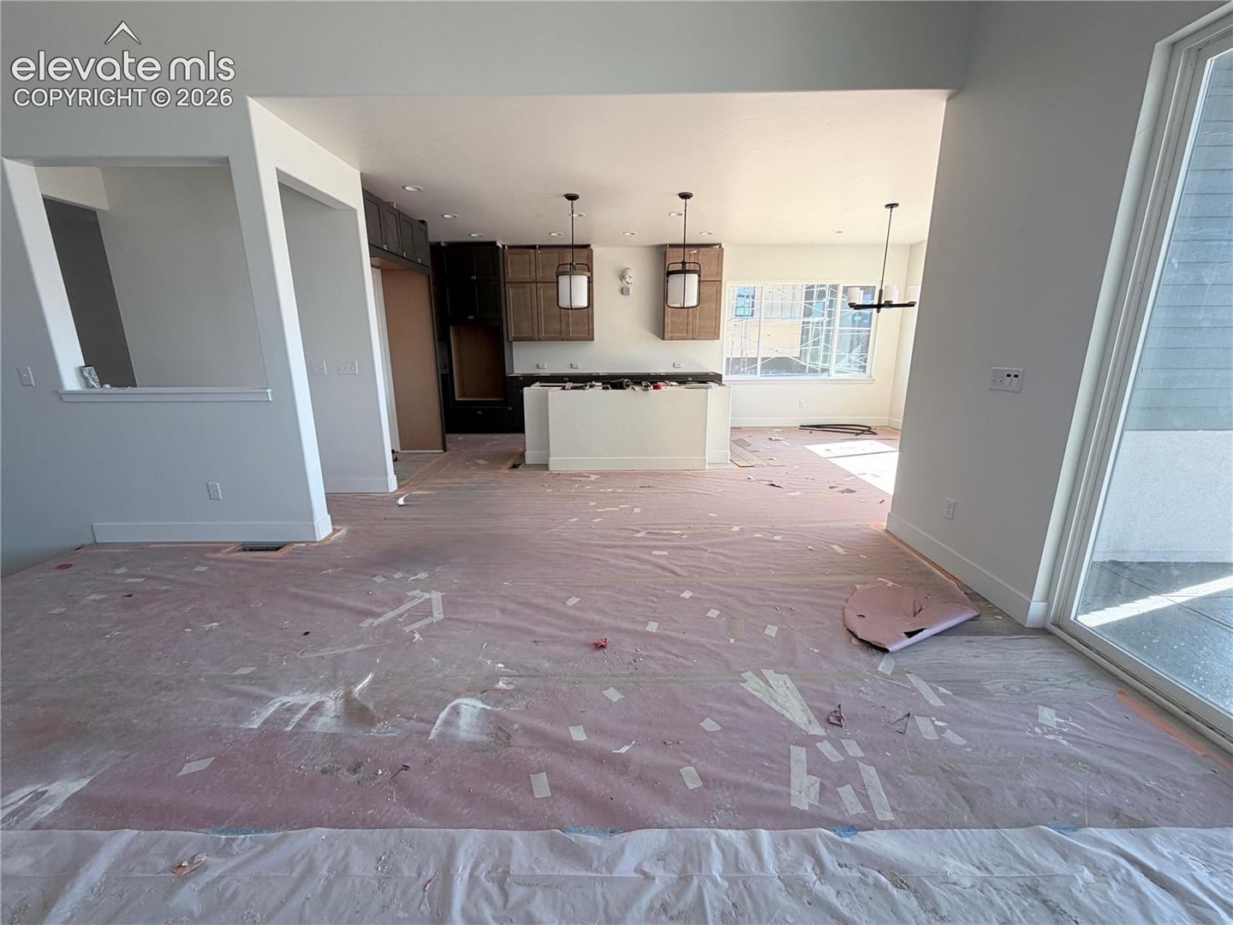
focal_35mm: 14
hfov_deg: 102.1
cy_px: 462
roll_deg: -0.4
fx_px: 499
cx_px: 616
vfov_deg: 85.7
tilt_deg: -13.8
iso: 50
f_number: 2.2
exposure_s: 1/121
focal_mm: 2.22
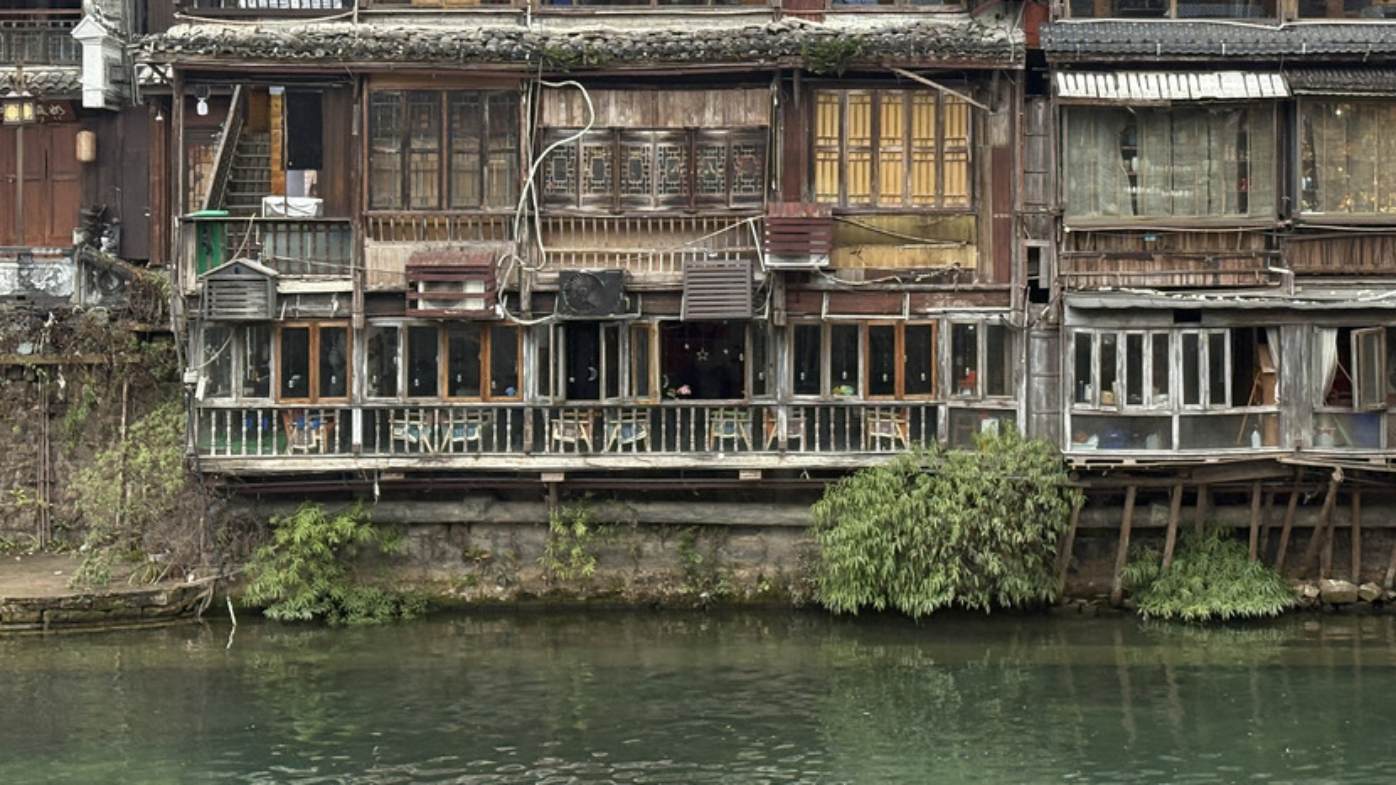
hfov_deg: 25.8
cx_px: 924
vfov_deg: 14.6
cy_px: 116
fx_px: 3035
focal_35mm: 82
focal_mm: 5.96
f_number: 1.6
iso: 100
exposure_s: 1/86
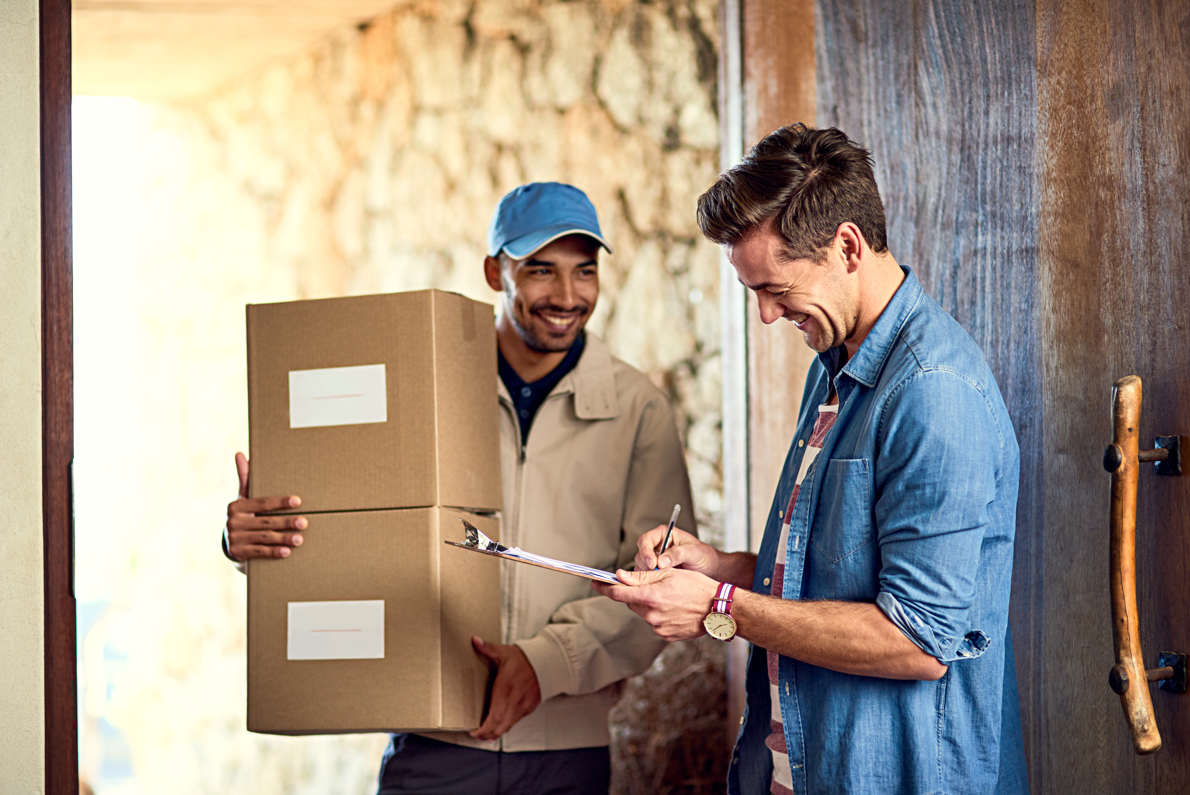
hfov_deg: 23.9
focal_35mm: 85
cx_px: 595
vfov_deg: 16.1
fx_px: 2810
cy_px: 398
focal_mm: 85
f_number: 1.8
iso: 200
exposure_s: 1/320
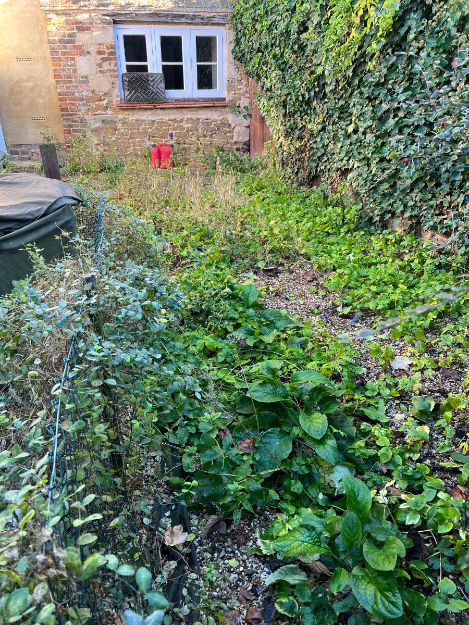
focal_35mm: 26
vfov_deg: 67.3
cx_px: 234
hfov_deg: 53.1
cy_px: 312
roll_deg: +0.7
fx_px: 470
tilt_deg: -27.8
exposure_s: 1/121
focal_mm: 5.7
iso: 80
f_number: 1.5
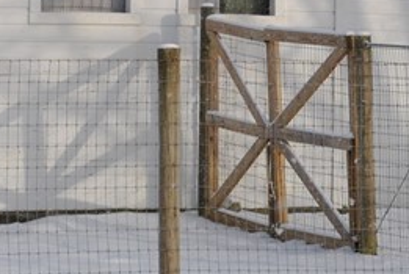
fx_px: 3676
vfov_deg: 4.3
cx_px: 458
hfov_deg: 6.3
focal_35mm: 323
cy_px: -50
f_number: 8
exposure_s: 1/250
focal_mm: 52
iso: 100
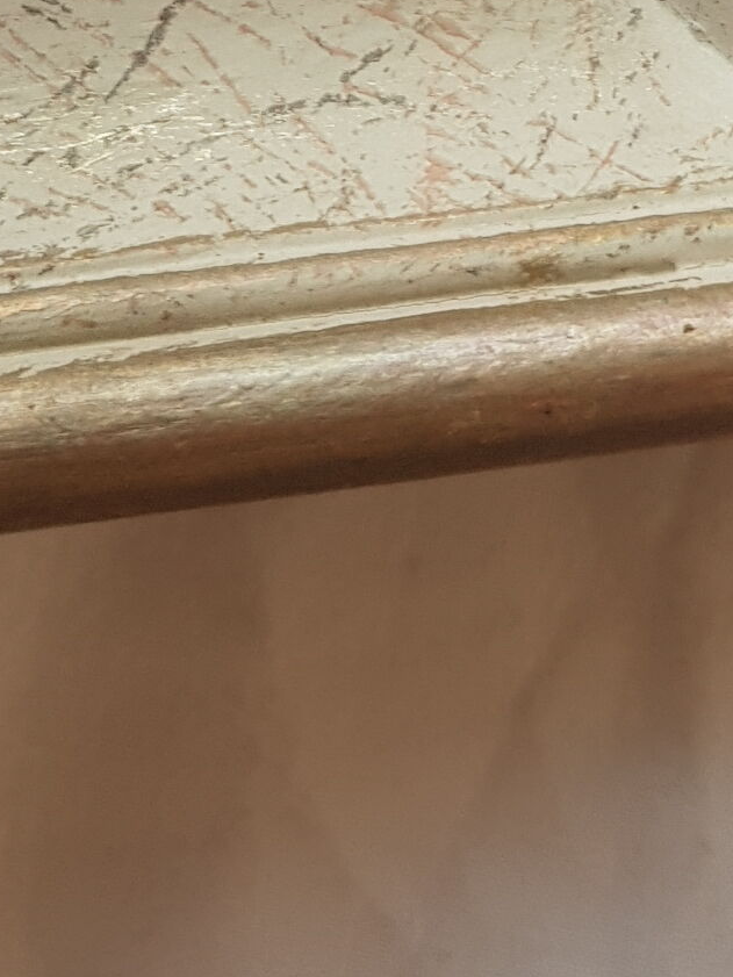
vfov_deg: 18.4
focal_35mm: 89
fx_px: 2512
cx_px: 372
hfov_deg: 16.6
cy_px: -648
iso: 80
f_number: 1.7
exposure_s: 1/50
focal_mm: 4.2
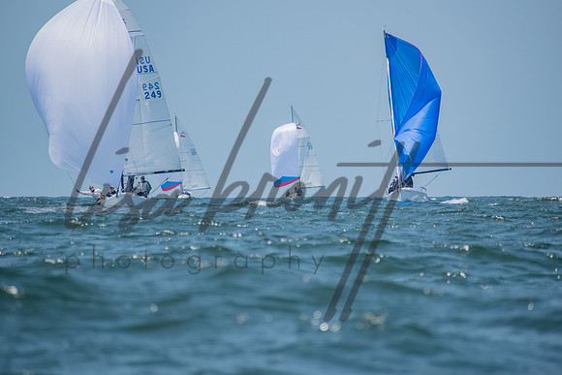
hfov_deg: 4.4
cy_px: 187
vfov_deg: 2.9
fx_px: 7297
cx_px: 287
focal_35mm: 467
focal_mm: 300
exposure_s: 1/1250
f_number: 8
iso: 400
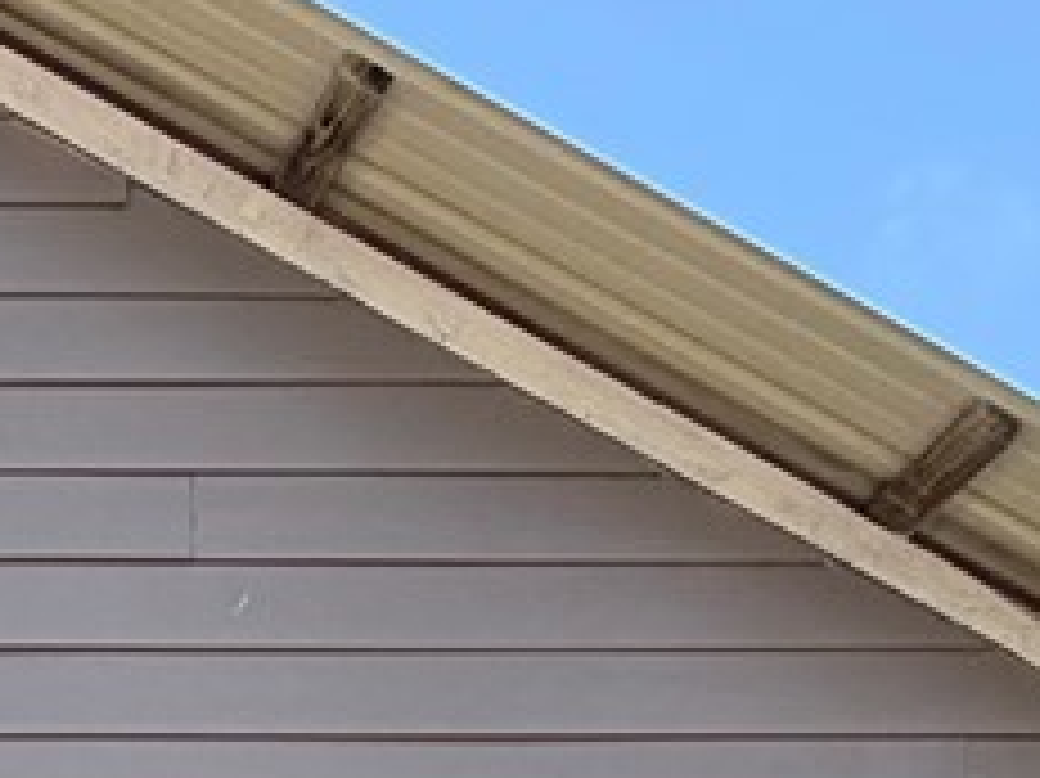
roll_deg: +0.5
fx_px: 2913
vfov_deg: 10.4
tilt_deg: -5.5
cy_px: 2401
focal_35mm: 97
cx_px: -878
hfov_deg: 16.6
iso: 40
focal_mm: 2.22
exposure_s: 1/502
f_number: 2.2
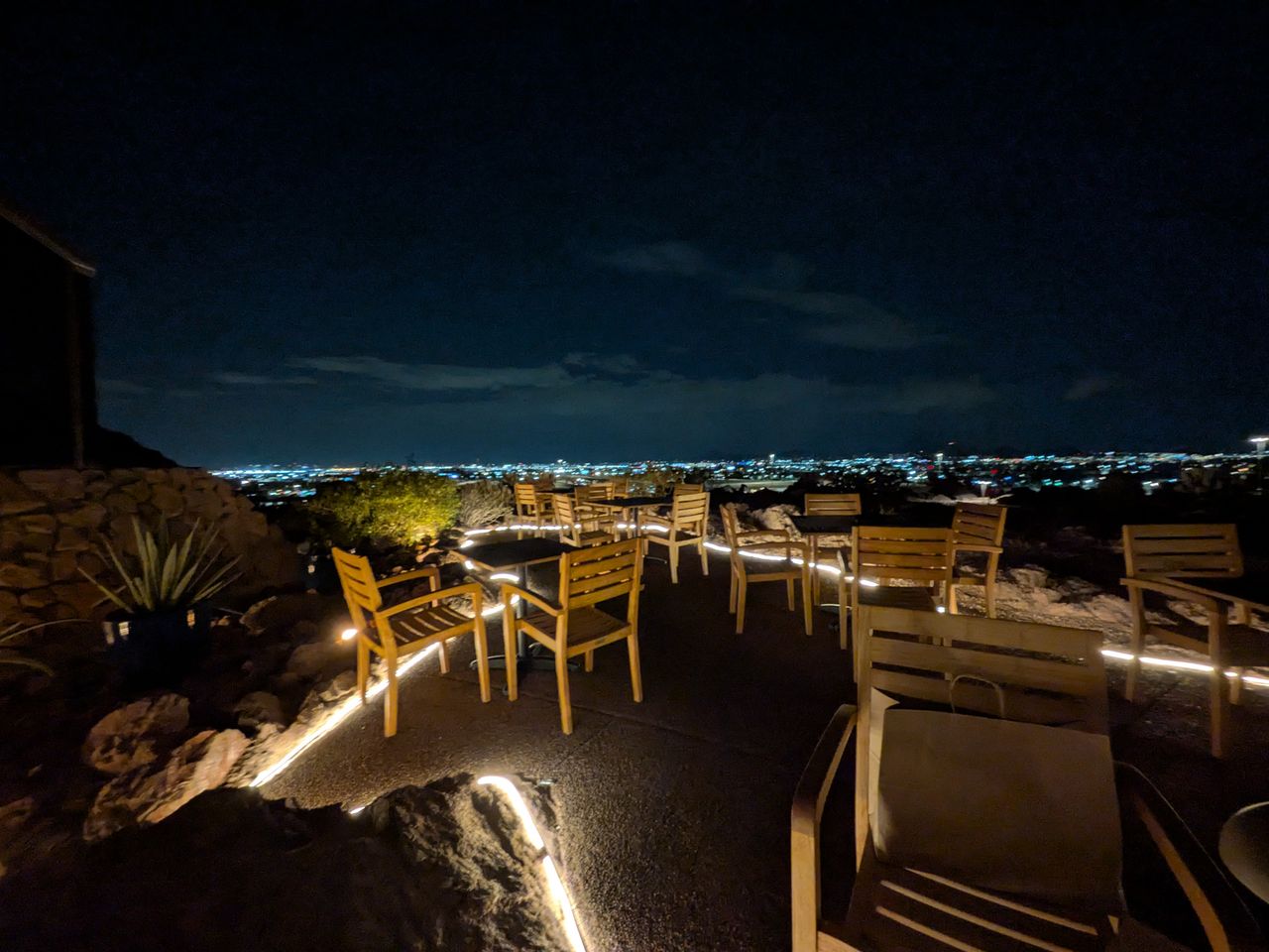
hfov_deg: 102.1
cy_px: 476
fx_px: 513
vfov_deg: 85.7
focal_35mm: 14
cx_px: 634
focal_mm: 1.83
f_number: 2.2
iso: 397
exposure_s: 1/21.7
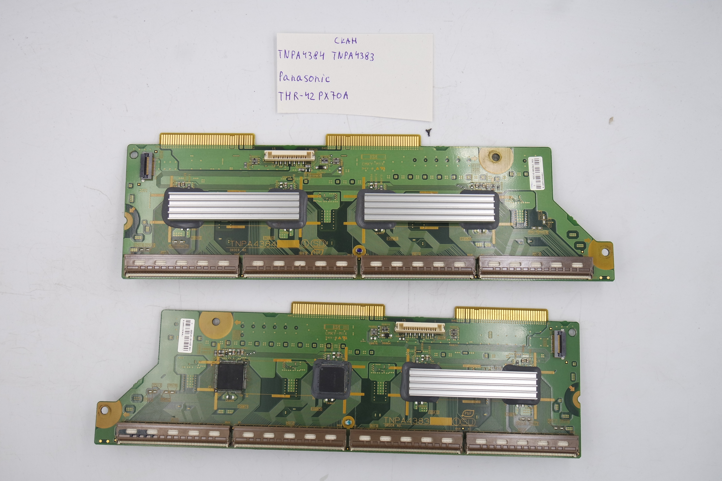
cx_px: 361
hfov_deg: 45.4
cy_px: 240
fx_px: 862
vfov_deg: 31.2
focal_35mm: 43
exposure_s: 1/100
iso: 160
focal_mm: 16
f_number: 4.5
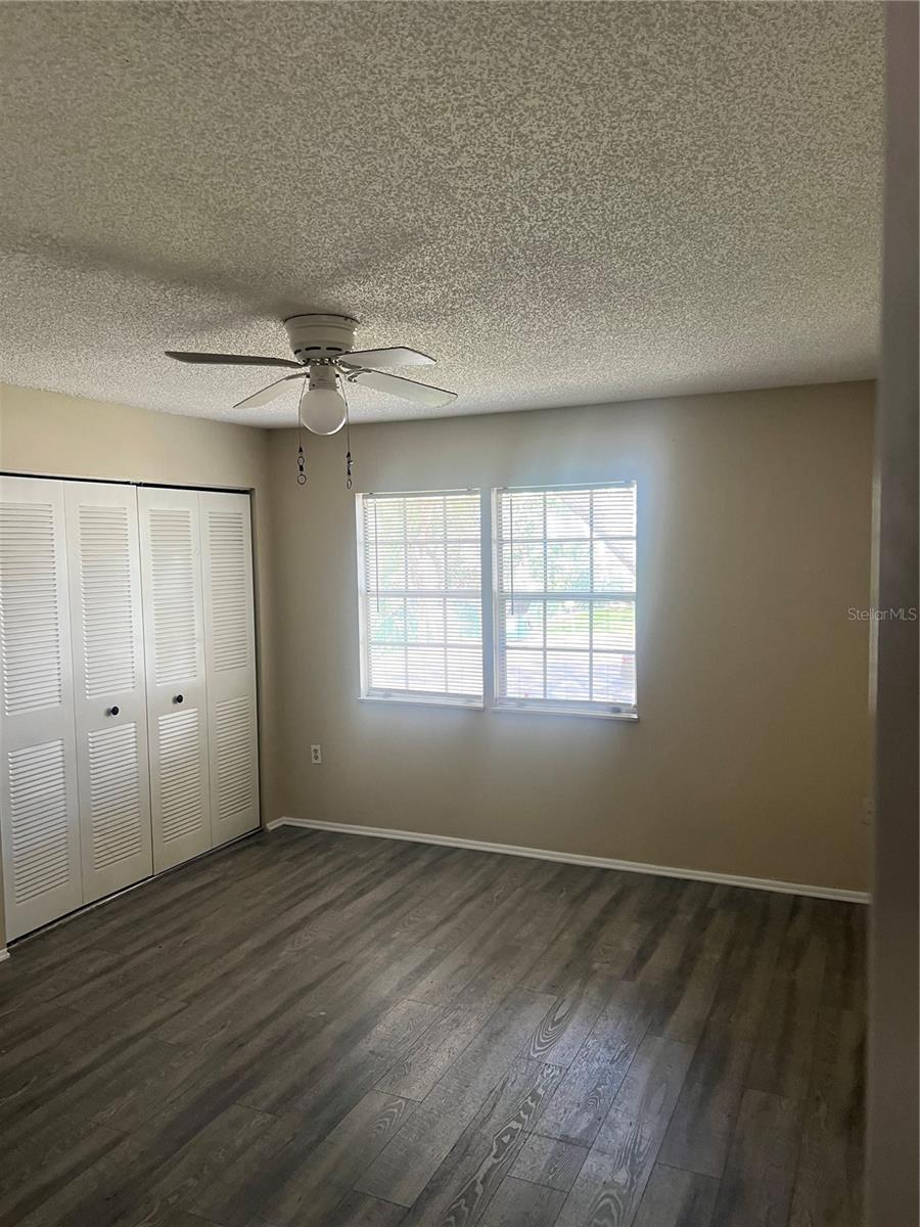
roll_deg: +1.0
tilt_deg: -4.2
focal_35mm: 26
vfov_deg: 67.3
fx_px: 921
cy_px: 614
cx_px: 460
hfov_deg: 53.1
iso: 125
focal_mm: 5.7
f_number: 1.5
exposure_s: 1/63
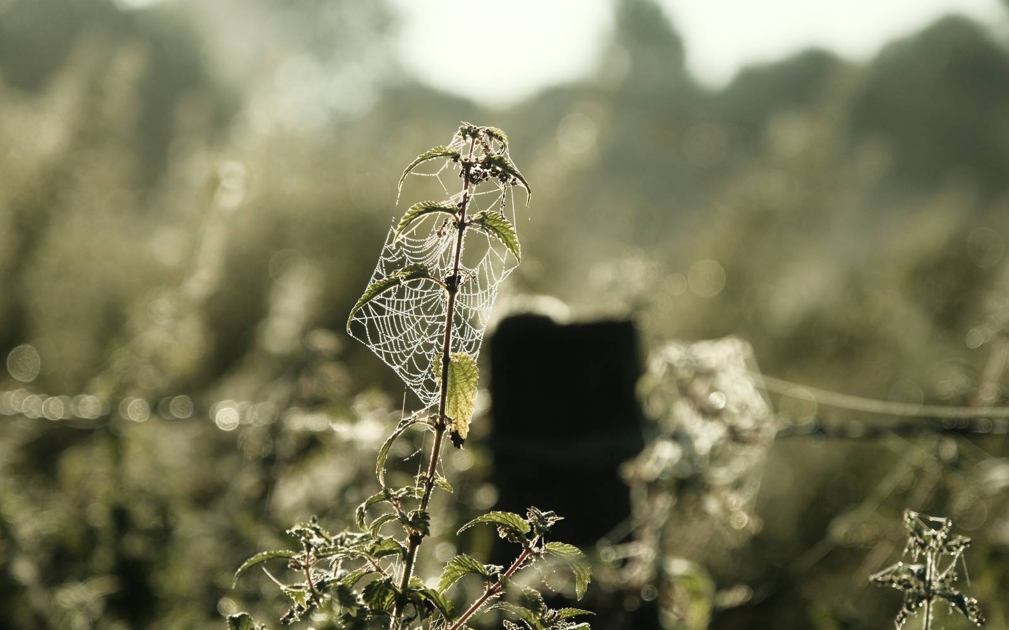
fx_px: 2860
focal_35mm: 104
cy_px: 332
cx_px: 508
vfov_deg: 12.6
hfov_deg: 20.0
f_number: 4
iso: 640
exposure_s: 1/5400
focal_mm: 67.5
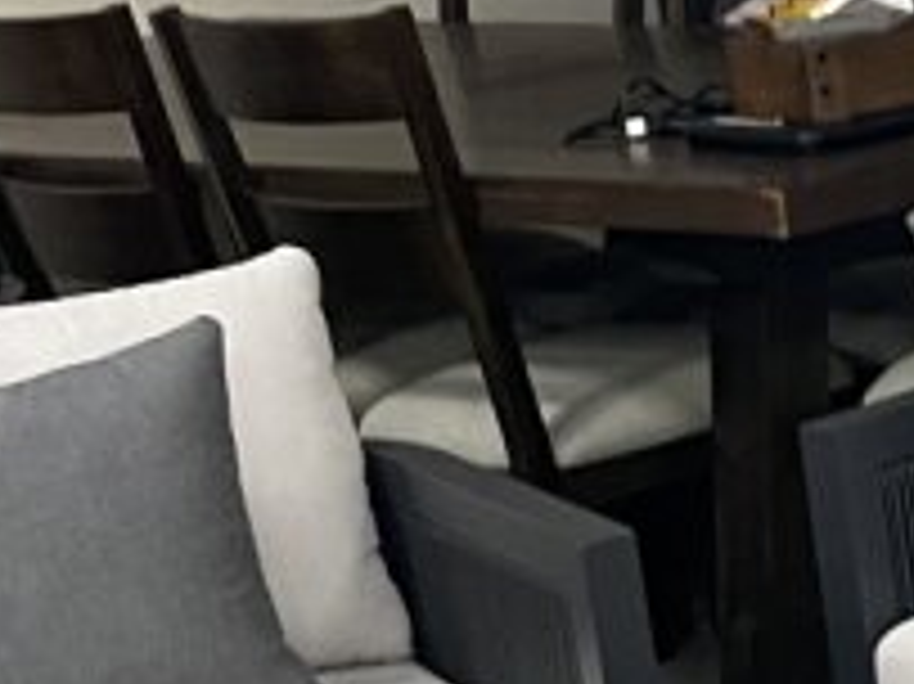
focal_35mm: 148
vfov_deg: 9.9
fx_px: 3905
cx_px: 1585
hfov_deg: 12.3
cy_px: 675
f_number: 1.6
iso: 200
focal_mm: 5.1
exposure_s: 1/60
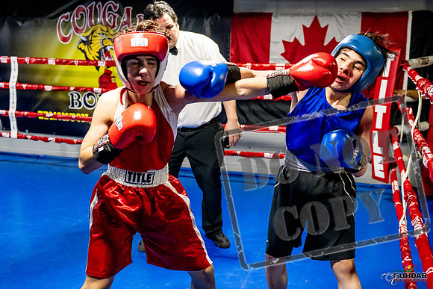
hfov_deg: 46.4
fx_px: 505
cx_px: 216
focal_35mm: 42
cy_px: 144
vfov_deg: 31.9
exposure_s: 1/800
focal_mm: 28
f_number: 2.8
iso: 5000
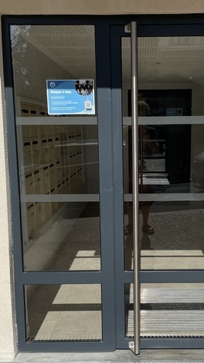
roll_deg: +0.4
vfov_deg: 44.5
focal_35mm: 46
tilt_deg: -9.6
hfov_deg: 25.8
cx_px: 140
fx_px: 442
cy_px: 204
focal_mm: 4.2
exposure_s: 1/5814
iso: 32
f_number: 1.6
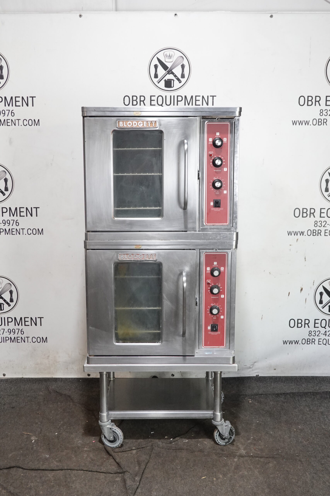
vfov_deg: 49.6
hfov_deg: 34.2
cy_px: 248
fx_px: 536
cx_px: 165
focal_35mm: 39
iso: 1000
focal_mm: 14.4
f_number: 3.5
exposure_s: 1/40
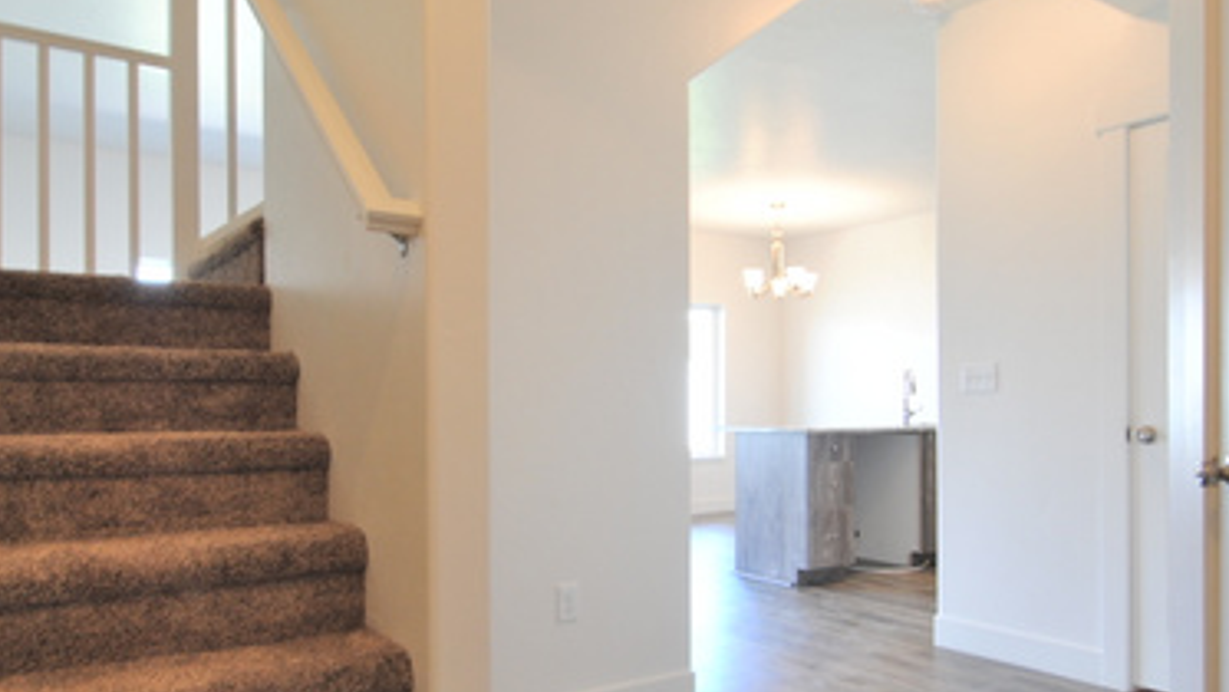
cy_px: 428
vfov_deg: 42.6
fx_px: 880
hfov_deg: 69.8
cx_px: 656
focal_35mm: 27
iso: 220
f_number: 3.5
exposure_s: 1/30
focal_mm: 10
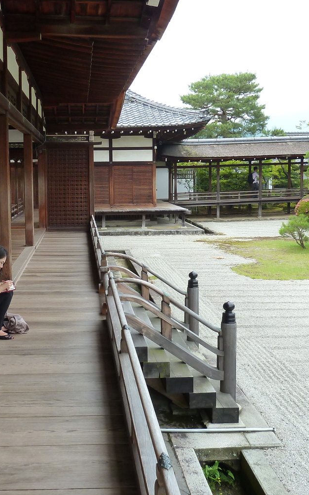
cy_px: 215
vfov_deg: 47.1
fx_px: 566
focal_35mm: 42
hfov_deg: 30.4
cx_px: 112
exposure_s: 1/100
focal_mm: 4.1
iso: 125
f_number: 3.5
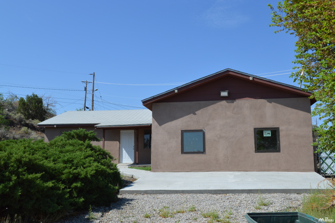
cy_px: 112
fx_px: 335
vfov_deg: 36.8
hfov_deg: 53.2
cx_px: 168
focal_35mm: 36
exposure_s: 1/250
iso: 100
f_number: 8
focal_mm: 24
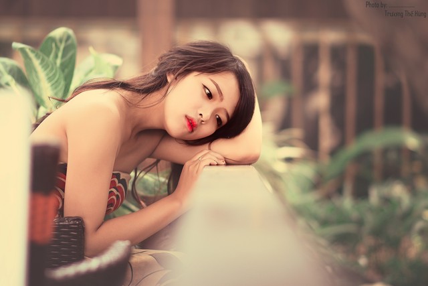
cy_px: 143
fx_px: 1516
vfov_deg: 10.8
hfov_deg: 16.1
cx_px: 214
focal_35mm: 128
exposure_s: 1/500
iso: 200
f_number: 2
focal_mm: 85
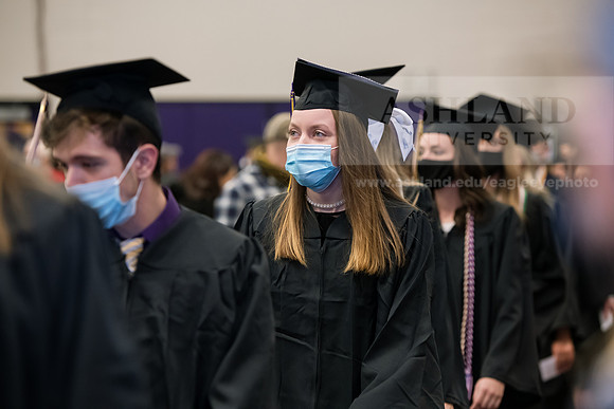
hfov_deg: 15.2
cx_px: 307
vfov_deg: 10.2
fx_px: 2303
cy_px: 204
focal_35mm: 135
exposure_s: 1/200
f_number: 3.5
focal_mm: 135
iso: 1600
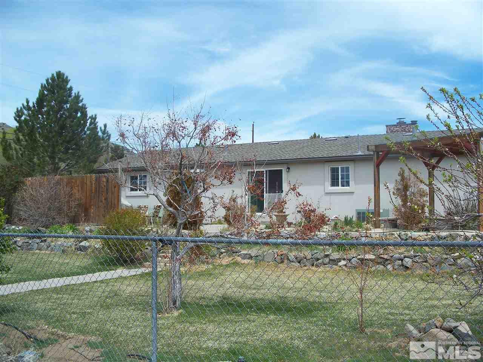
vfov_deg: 38.7
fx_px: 516
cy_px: 181
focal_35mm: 37
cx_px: 242
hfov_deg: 50.1
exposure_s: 1/500
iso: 64
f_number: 4
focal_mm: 7.8
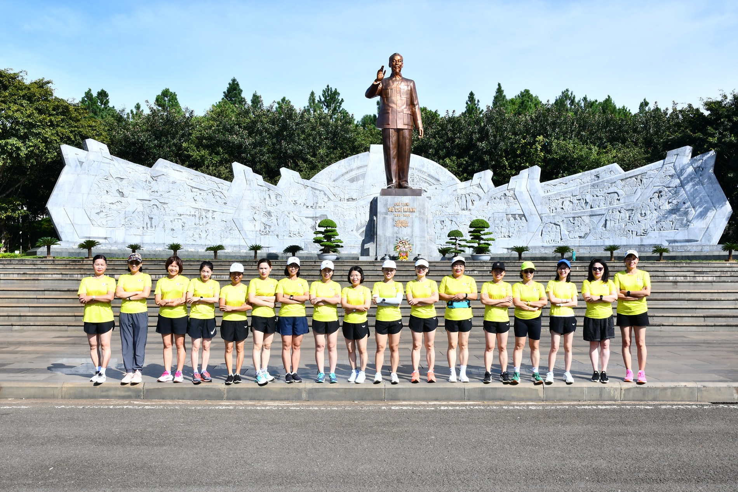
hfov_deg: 57.2
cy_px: 246
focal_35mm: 33
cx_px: 369
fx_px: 676
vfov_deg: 40.0
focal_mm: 22
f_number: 14
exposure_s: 1/100
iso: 100
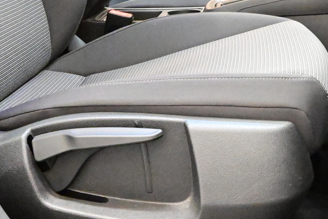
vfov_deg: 19.6
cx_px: 229
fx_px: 611
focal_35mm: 67
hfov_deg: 29.8
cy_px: -7
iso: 20000
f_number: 8
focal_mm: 16
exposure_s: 1/25
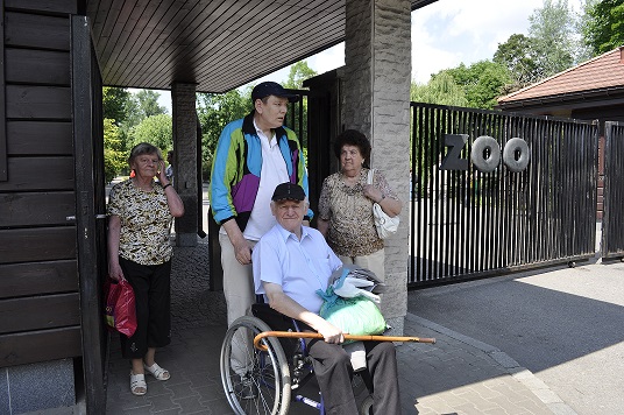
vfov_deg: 47.8
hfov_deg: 67.4
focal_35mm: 27
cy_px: 208
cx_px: 312
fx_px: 467
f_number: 8
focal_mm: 18
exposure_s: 1/250
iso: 200
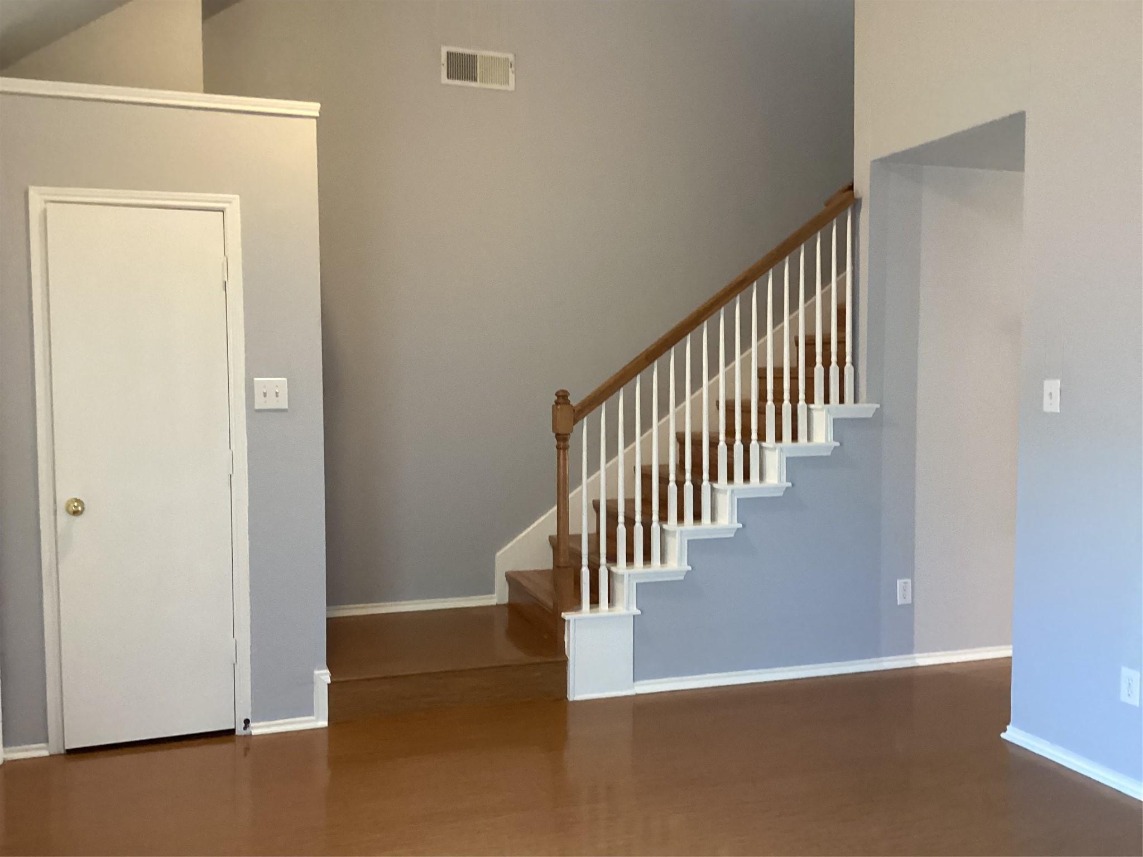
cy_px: 428
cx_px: 572
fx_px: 1024
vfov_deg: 45.4
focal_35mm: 31
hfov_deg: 58.4
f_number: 2.4
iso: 320
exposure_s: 1/60
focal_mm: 3.3
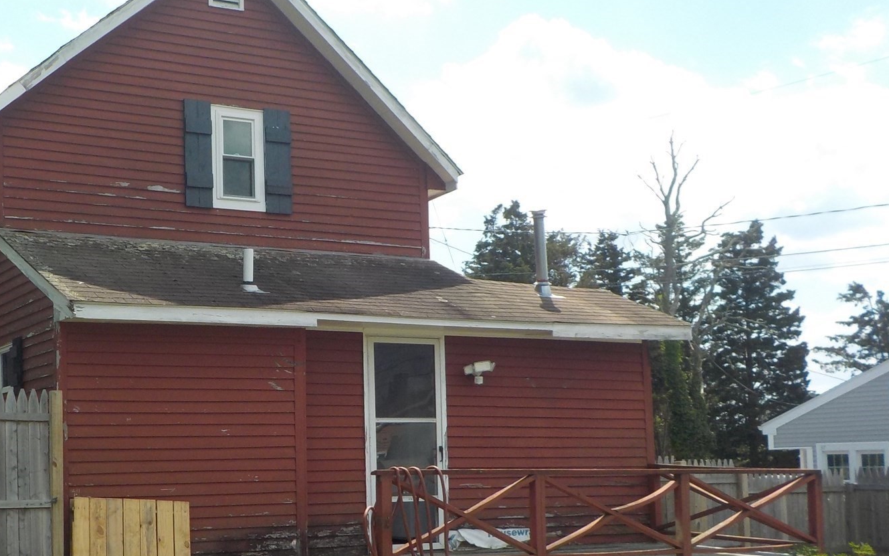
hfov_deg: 40.3
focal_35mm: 49
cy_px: 356
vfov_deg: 26.2
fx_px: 1187
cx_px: 259
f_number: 3.3
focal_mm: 4.1
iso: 125
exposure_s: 1/1000
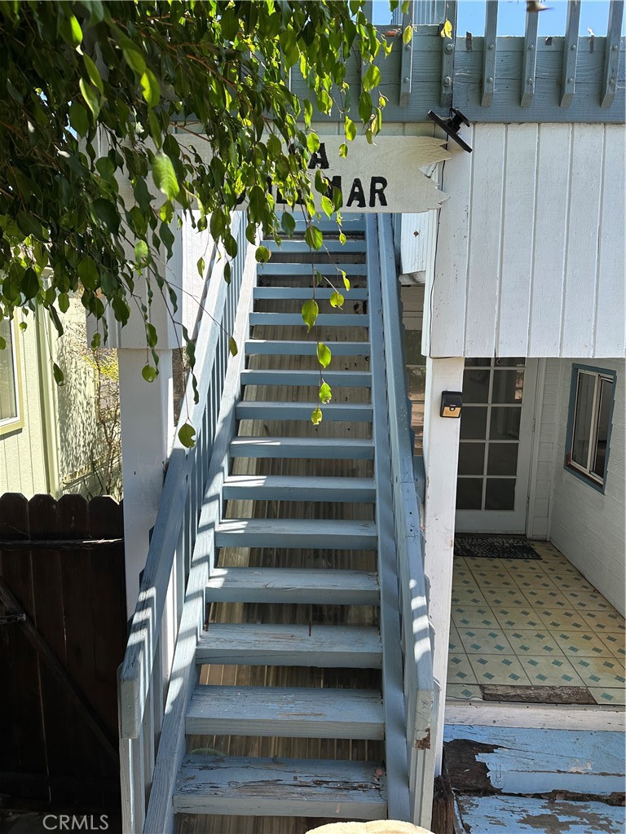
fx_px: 579
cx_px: 313
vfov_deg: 71.6
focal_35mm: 24
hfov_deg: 56.8
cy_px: 417
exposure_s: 1/910
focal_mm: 6.86
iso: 80
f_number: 1.78
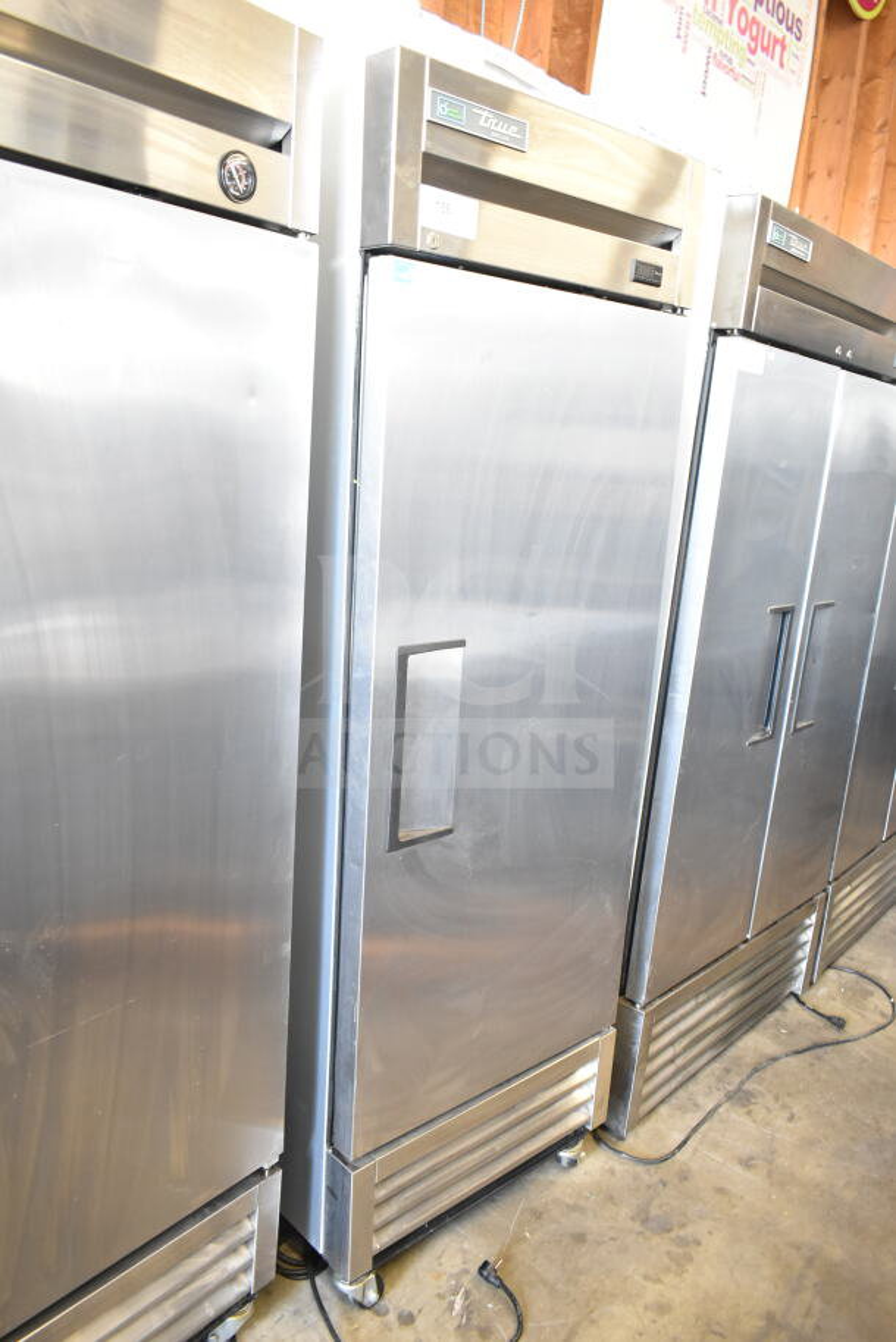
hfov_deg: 48.0
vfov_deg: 67.4
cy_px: 671
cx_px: 448
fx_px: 1007
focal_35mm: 27
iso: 1600
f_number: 3.5
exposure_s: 1/30
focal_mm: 18
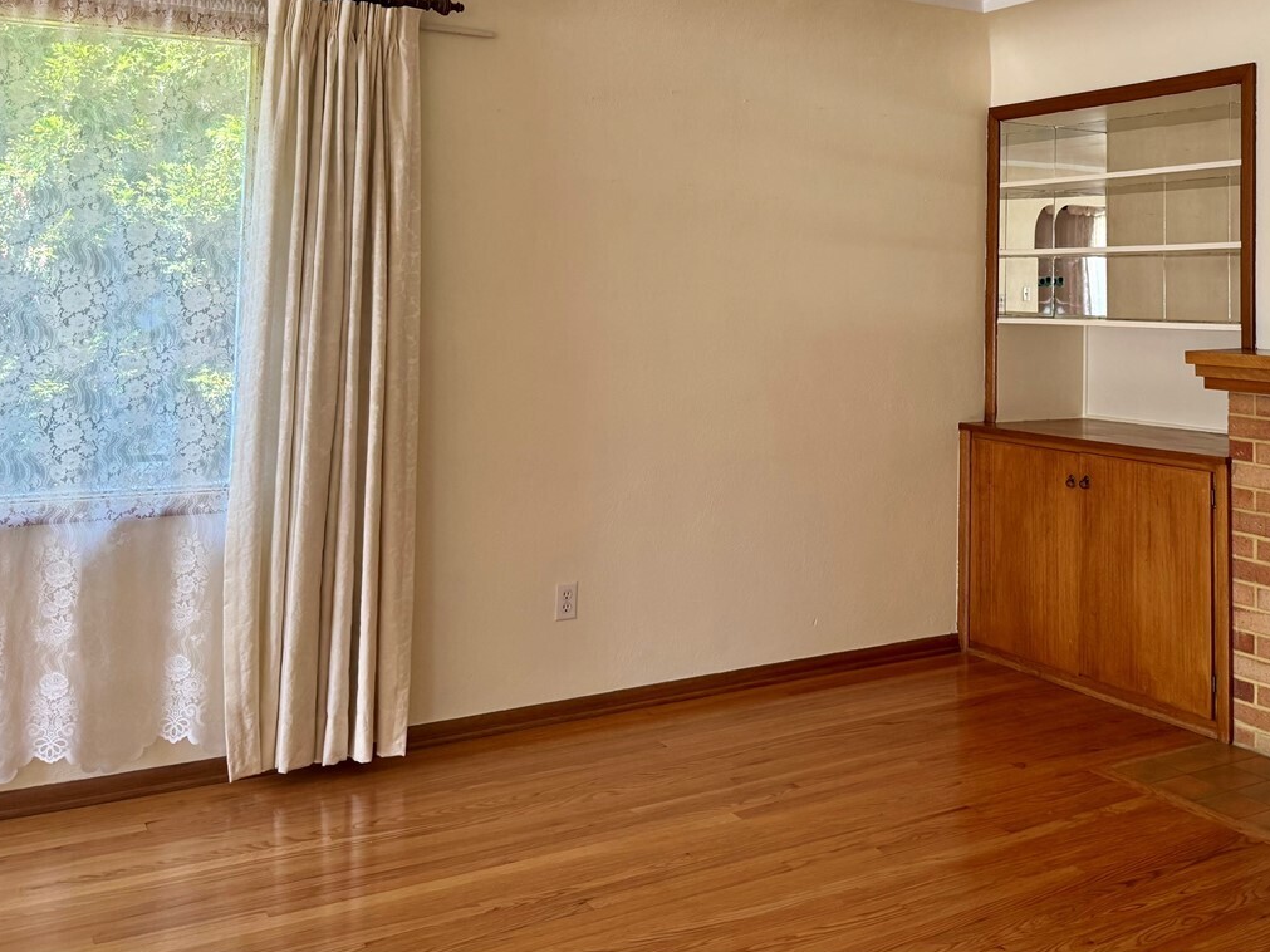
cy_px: 210
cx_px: 915
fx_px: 1394
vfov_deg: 36.6
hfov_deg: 47.6
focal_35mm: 38
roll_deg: -1.2
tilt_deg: +2.5
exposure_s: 1/120
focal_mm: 6.76
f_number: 1.78
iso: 160
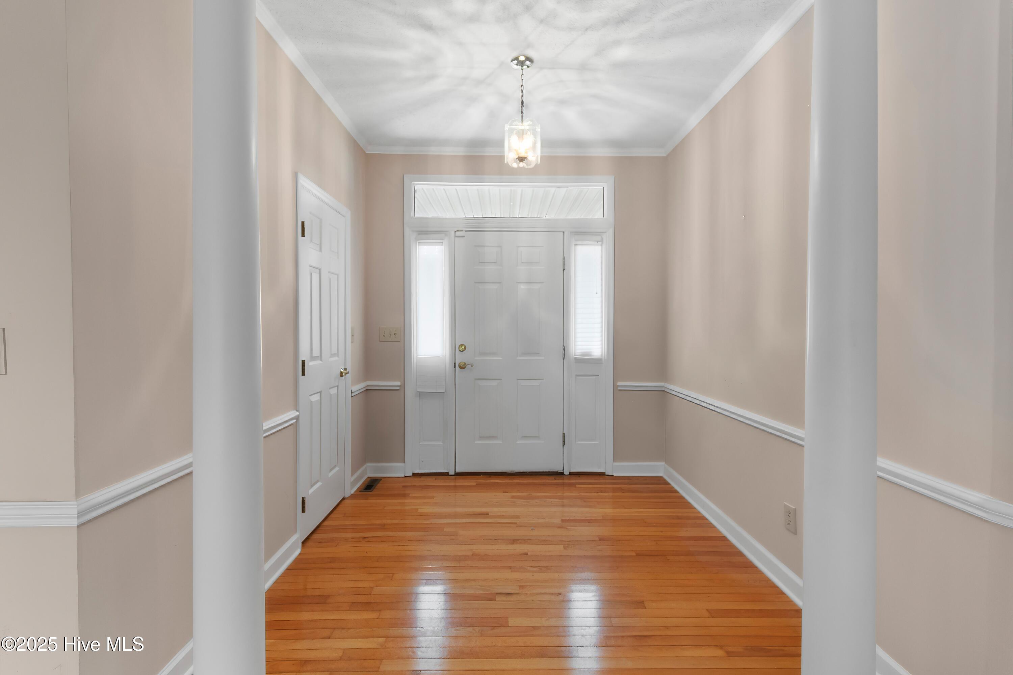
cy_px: 338
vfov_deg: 77.3
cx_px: 506
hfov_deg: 100.4
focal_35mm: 15
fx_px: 422
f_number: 4.5
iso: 100
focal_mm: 10
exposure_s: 1/3.33
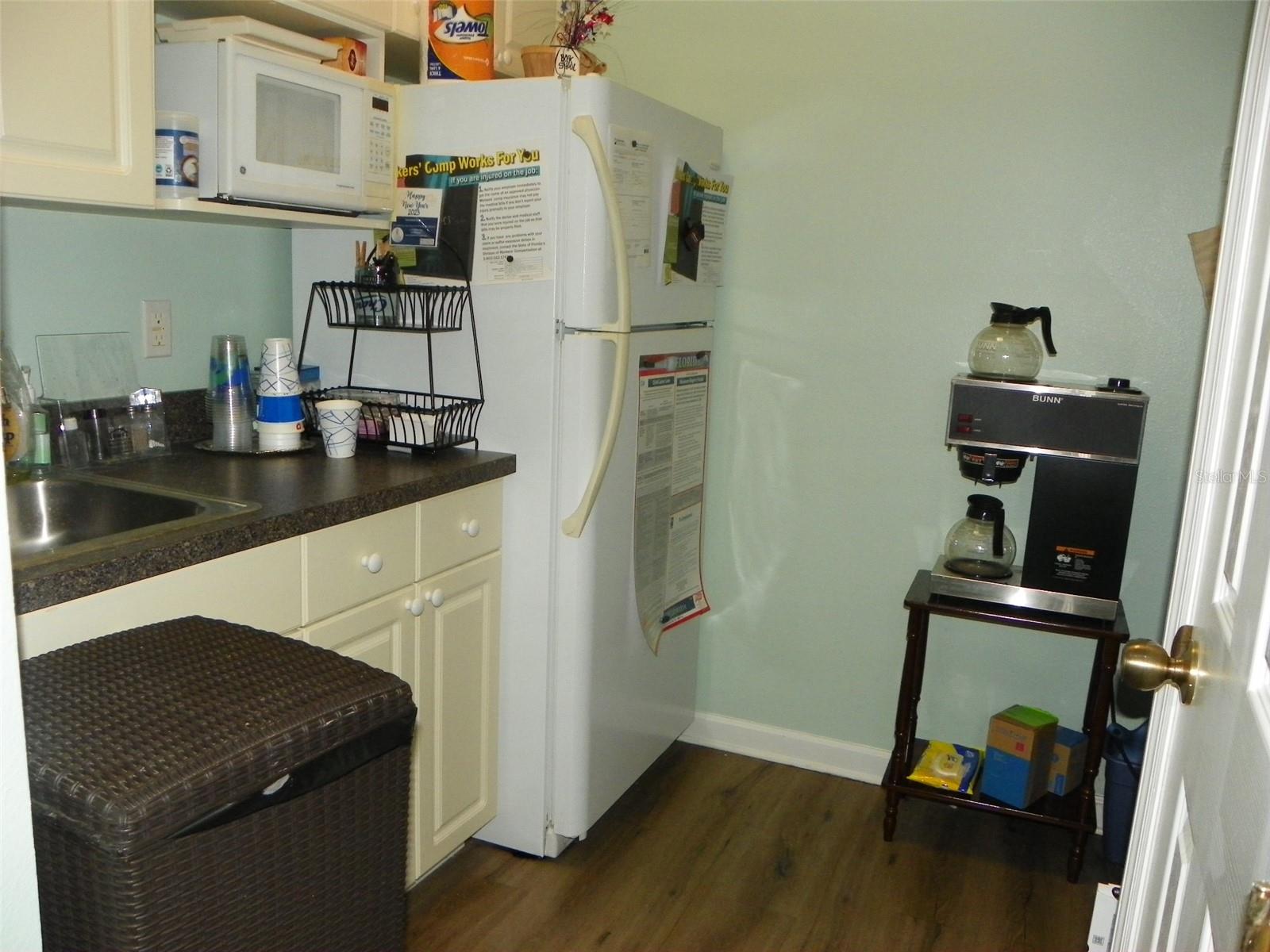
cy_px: 476
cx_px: 635
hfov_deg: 61.7
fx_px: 1064
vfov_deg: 48.2
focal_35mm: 29
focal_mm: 5.2
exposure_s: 1/125
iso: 200
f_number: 2.8
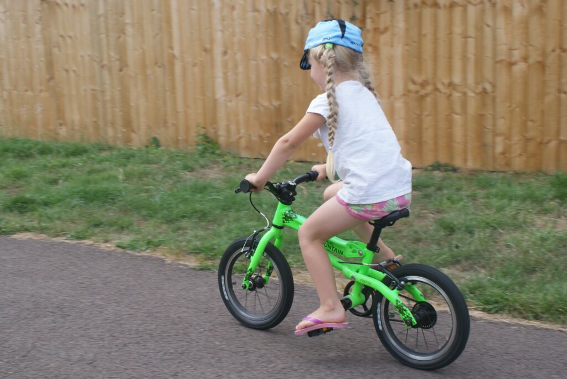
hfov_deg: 43.6
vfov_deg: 29.9
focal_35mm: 45
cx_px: 284
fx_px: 709
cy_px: 190
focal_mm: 30
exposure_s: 1/125
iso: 100
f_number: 8
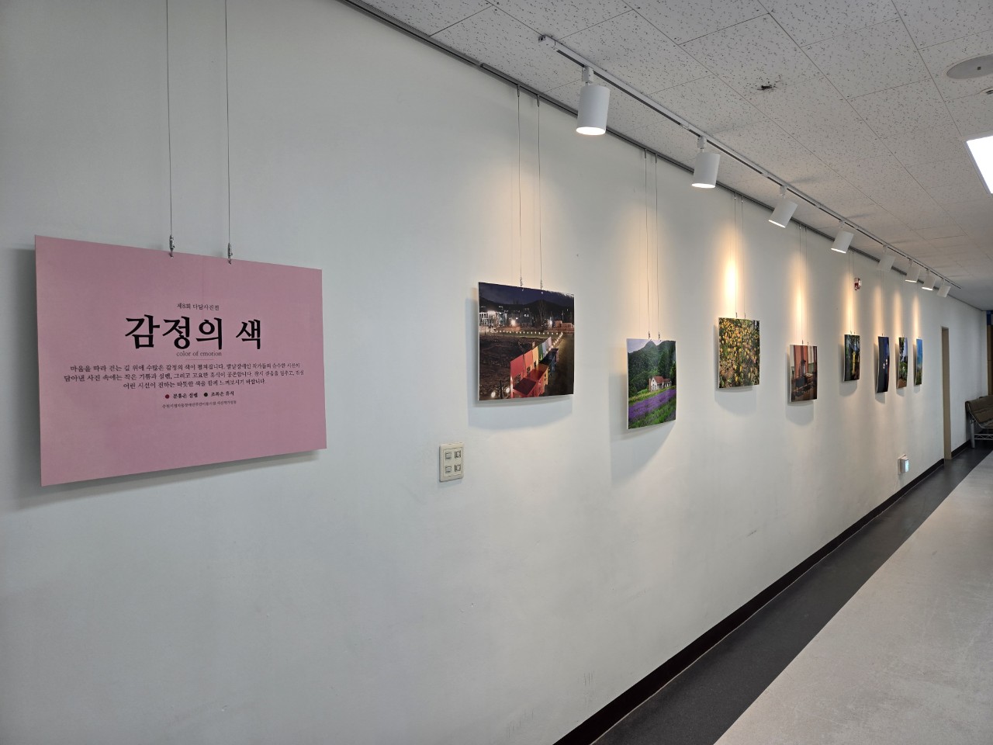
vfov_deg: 58.9
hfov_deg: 73.9
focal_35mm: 23
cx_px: 496
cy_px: 372
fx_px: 660
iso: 40
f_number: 1.8
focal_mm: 5.4
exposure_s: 1/120
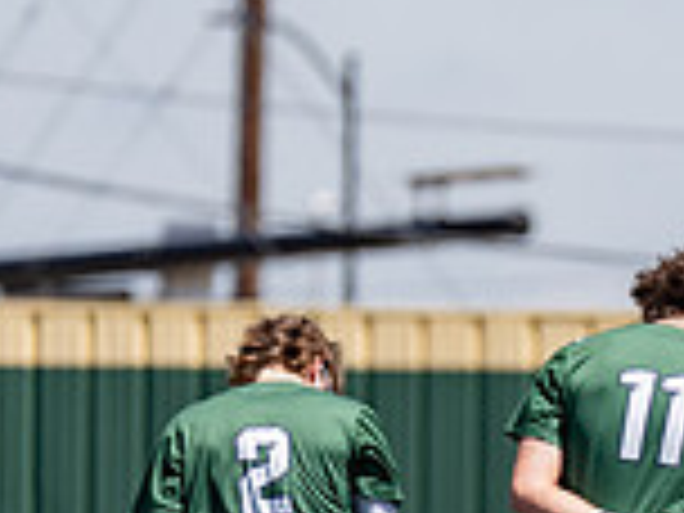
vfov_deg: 1.6
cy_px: 516
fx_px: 18831
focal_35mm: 953
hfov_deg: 2.1
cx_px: 774
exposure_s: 1/2000
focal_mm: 200
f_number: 2.8
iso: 100
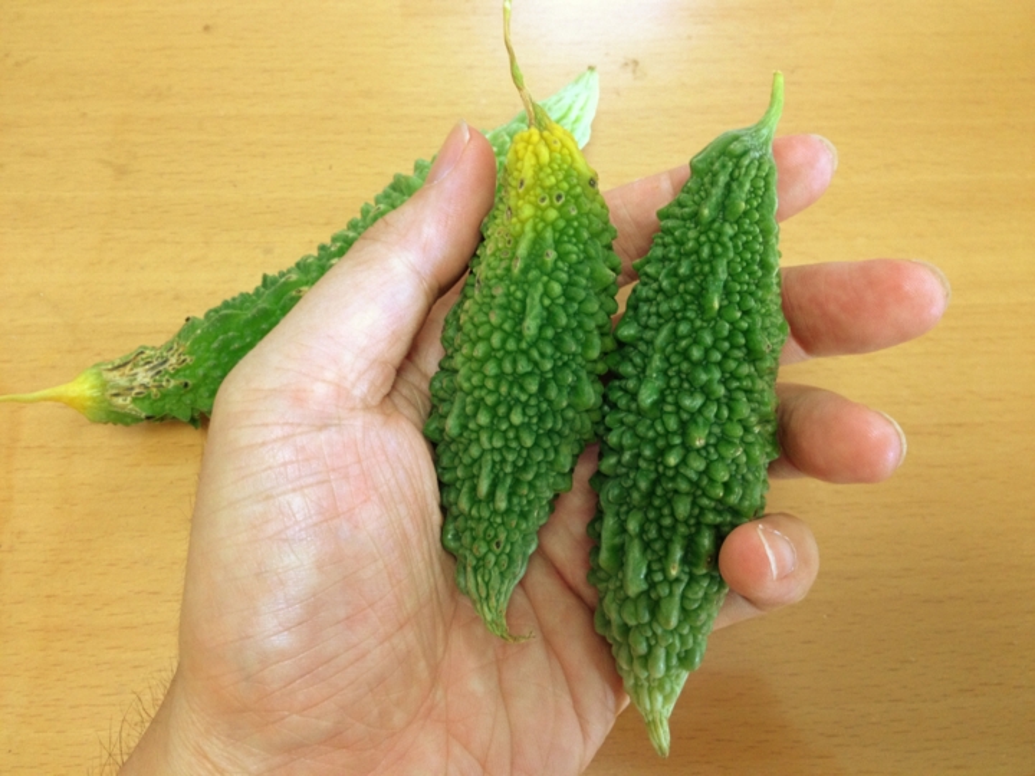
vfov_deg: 40.7
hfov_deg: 52.6
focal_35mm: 35
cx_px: 518
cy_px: 388
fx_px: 1046
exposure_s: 1/20
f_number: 2.4
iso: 160
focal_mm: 4.28
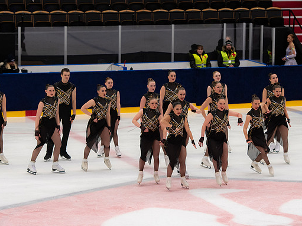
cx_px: 151
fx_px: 1570
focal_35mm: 180
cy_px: 113
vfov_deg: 8.2
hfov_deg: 11.0
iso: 640
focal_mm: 110
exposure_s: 1/400
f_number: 3.5
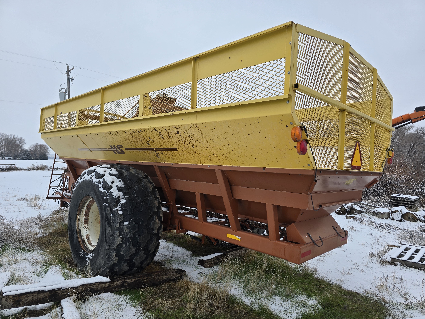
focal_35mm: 23
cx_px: 212
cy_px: 160
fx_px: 282
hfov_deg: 73.9
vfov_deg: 58.9
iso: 12
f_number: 1.7
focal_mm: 6.3
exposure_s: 1/521
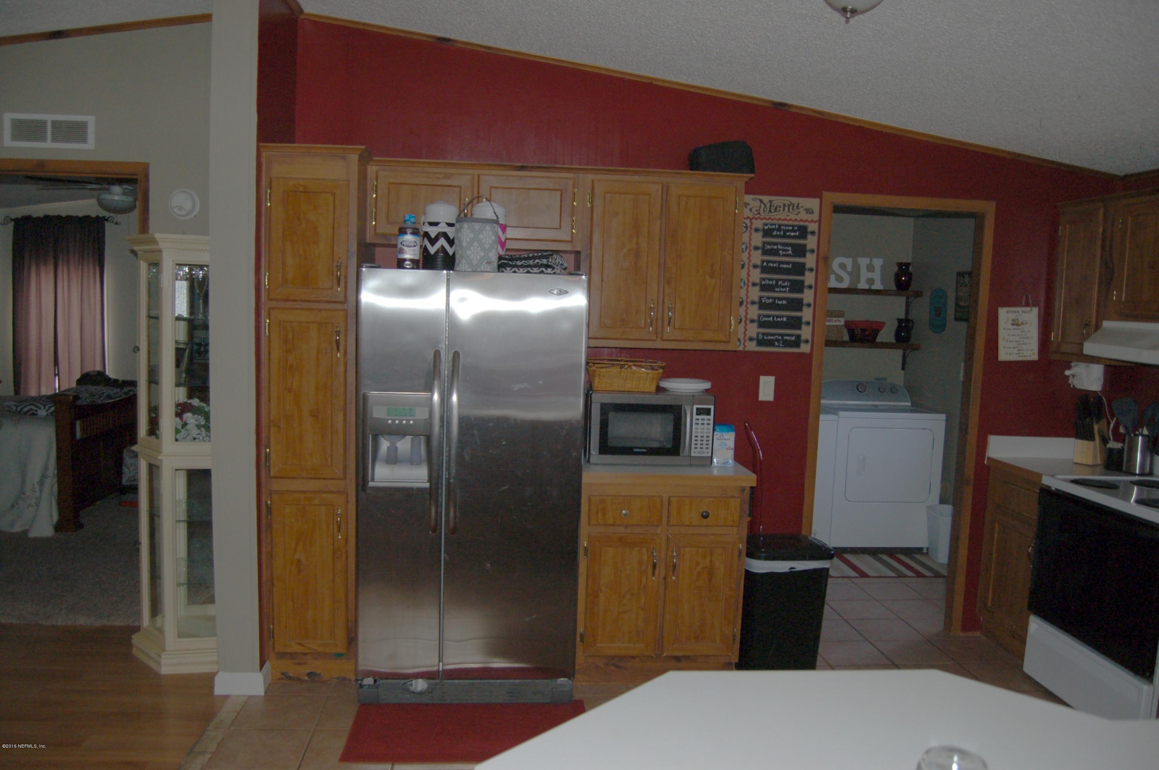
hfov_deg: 67.4
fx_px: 868
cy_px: 385
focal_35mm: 27
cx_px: 580
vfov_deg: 47.8
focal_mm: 18
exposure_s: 1/60
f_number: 3.5
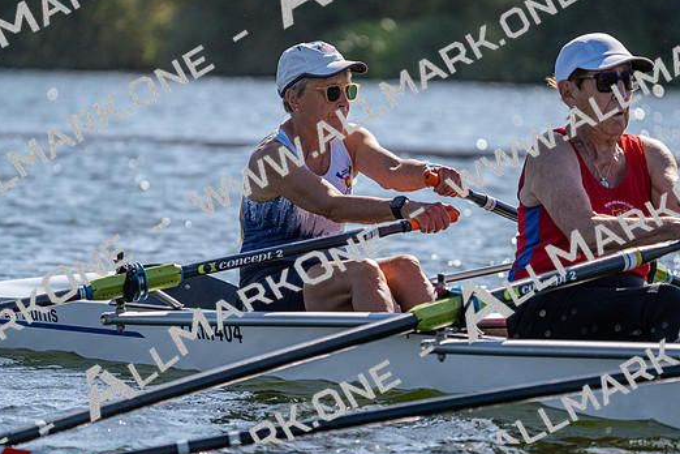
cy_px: 220
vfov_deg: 4.9
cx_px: 350
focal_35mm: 278
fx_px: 5251
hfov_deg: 7.4
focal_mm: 250
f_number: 5.6
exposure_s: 1/2000
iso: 250
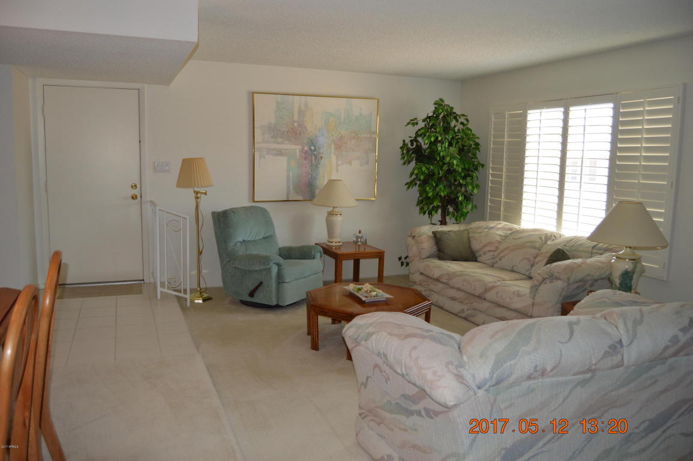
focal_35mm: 27
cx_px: 346
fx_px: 519
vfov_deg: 47.9
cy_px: 230
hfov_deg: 67.4
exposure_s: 1/100
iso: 400
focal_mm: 18
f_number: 4
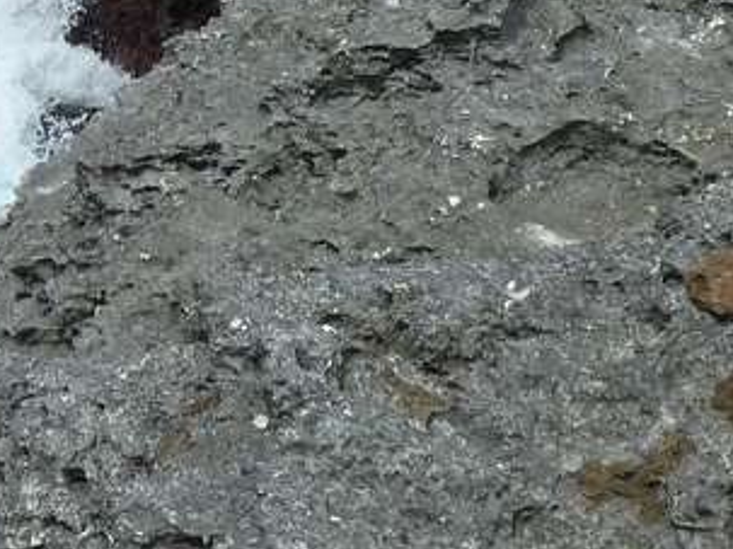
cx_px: -208
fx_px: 4614
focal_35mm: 218
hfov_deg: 8.9
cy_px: -489
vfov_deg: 6.6
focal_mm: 9.1
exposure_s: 1/500
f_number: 5.6
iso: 80
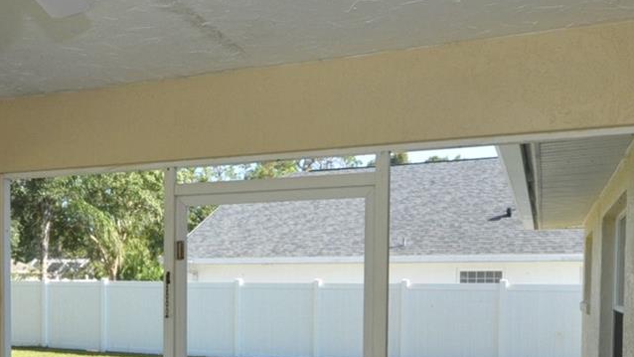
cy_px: 334
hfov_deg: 46.0
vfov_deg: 26.4
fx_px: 728
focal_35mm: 43
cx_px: 190
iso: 800
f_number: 9
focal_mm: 11
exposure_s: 1/200
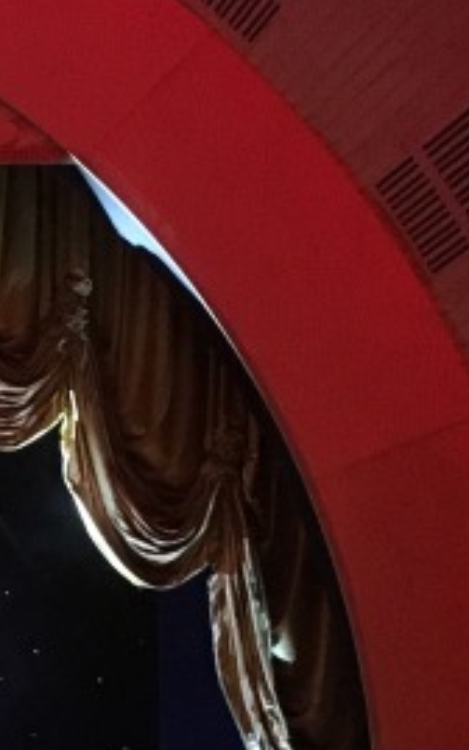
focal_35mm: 117
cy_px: 789
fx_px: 2394
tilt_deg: +2.5
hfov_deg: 10.3
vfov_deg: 17.3
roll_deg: +0.7
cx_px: -455
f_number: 2.2
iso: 200
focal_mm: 4.15
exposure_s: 1/20
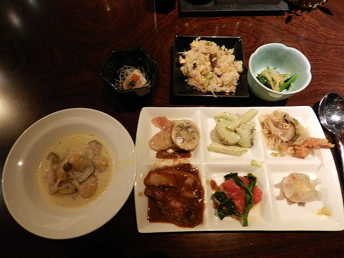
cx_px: 172
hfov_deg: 73.9
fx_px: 229
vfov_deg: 58.9
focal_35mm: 23
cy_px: 129
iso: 400
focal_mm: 4
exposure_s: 1/8
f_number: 3.4
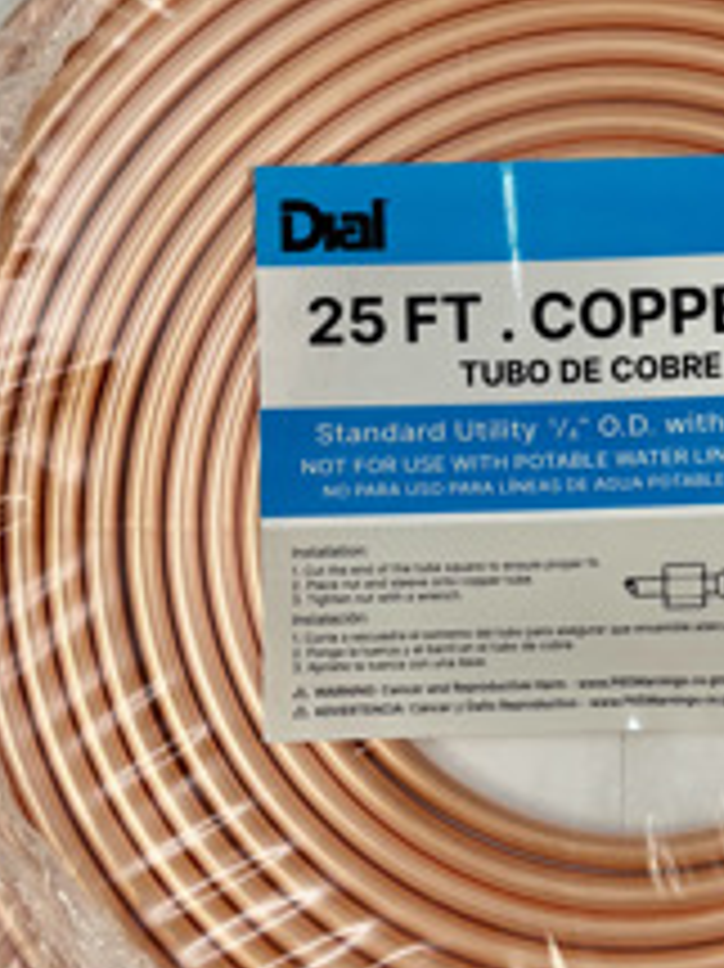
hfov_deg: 23.2
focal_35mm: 62
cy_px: 531
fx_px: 1731
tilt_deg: -84.4
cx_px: 616
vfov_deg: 31.2
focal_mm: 5.96
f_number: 1.6
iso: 125
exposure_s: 1/120
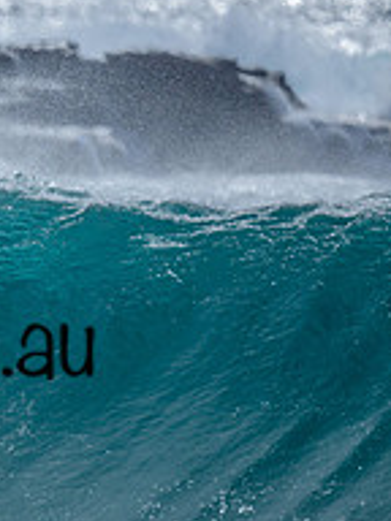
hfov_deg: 0.6
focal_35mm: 2326
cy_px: 313
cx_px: -193
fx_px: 35031
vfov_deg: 0.9
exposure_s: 1/2000
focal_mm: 800
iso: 110
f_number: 6.3
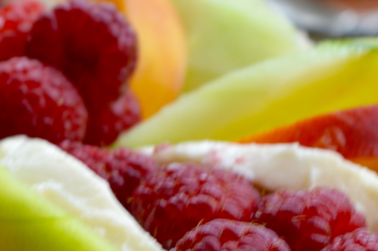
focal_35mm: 284
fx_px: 2976
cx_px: -200
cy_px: 173
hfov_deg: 7.1
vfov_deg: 4.8
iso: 100
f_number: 5.6
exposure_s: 1/10
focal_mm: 55
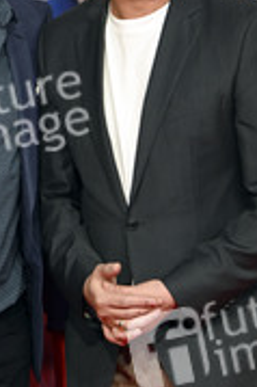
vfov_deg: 10.1
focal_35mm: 203
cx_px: 41
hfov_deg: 6.7
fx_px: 2178
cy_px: 231
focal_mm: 91
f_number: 6.3
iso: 1250
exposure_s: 1/160
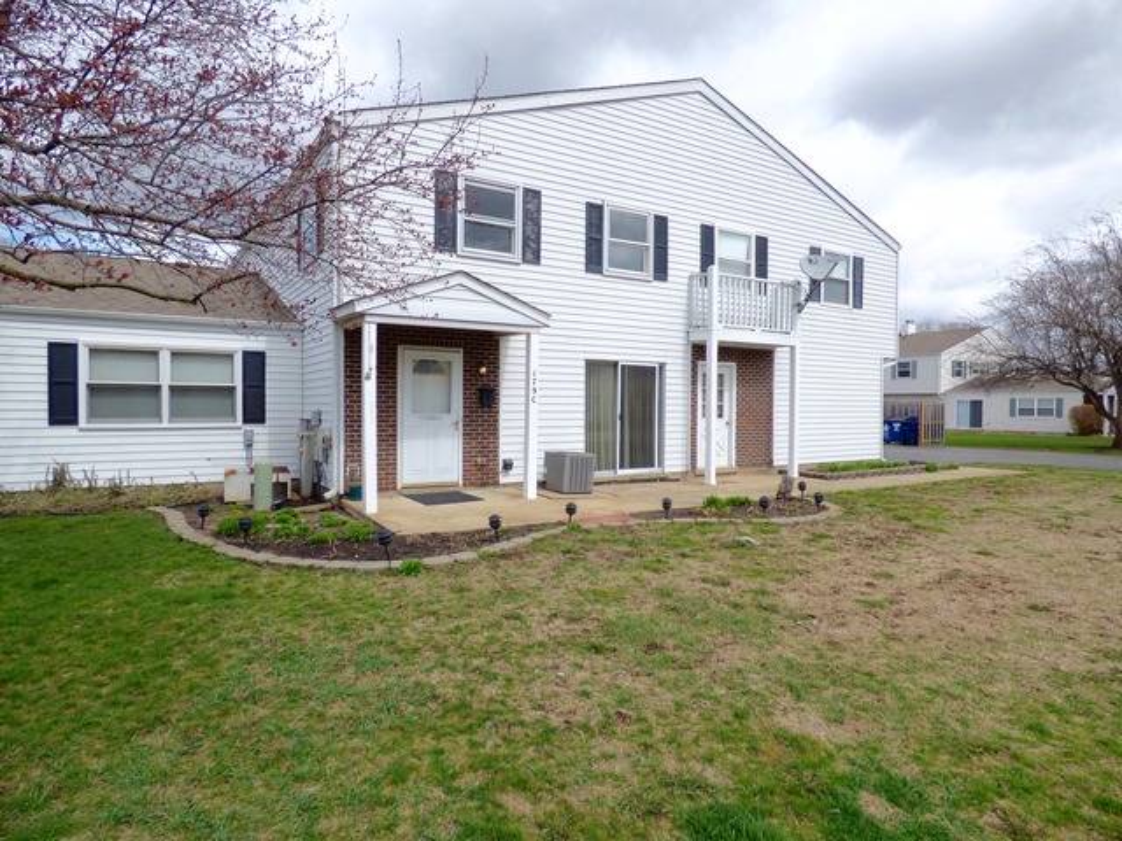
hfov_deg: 81.7
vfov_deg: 66.0
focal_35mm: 20
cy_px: 420
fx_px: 648
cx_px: 561
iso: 100
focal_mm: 3.58
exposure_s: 1/2000
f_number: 2.8
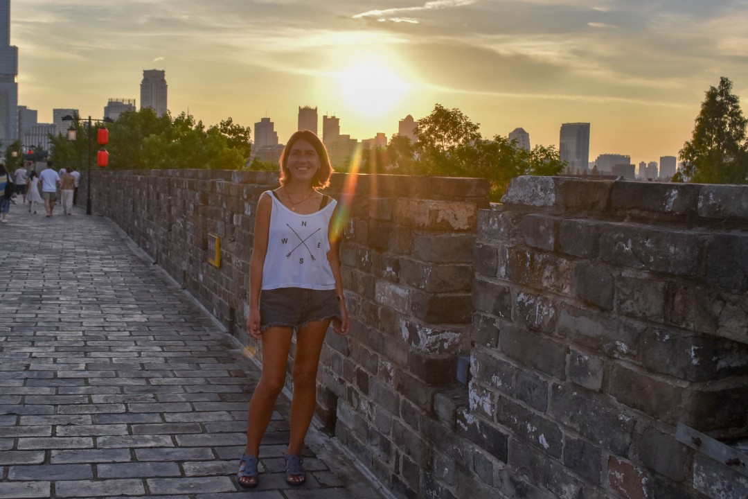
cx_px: 374
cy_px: 250
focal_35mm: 30
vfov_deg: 43.6
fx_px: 623
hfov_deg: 61.9
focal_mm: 20
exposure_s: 1/1500
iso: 400
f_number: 5.6
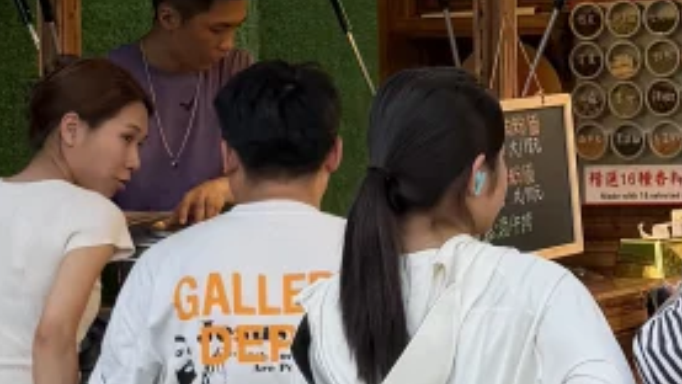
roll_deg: -1.8
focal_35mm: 136
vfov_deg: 8.9
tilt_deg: -6.0
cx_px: 652
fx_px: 2460
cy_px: 167
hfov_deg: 15.5
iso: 64
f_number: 1.78
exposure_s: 1/261
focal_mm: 6.76
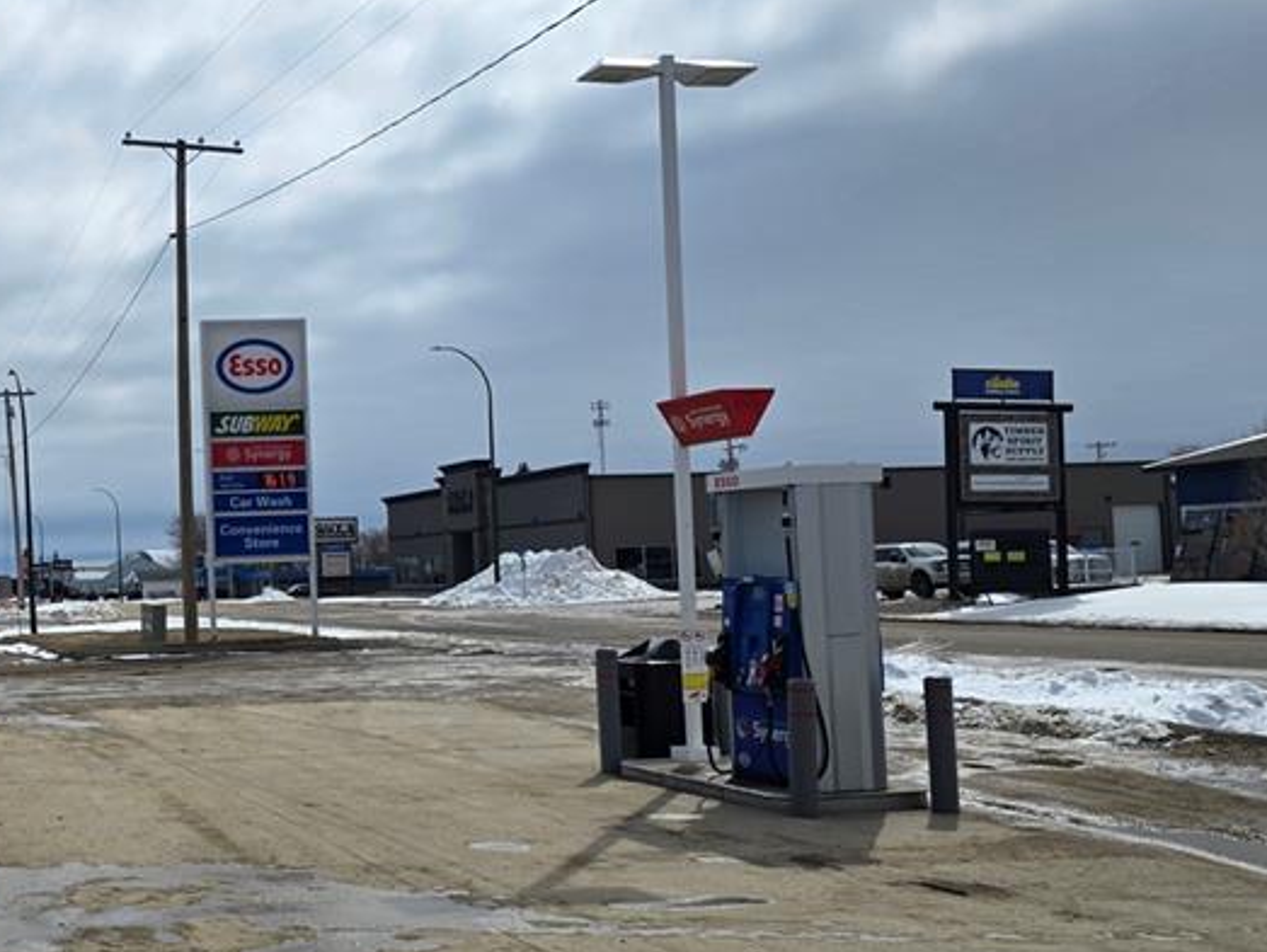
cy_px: 477
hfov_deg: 39.0
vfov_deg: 32.2
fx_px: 1648
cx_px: 124
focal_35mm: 45
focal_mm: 6.3
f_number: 1.7
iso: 12
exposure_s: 1/2937
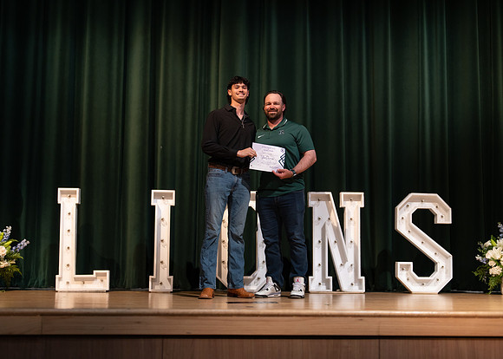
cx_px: 252
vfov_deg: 26.6
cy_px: 180
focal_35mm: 53
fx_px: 758
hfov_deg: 36.7
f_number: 1.2
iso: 500
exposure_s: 1/320
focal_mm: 50
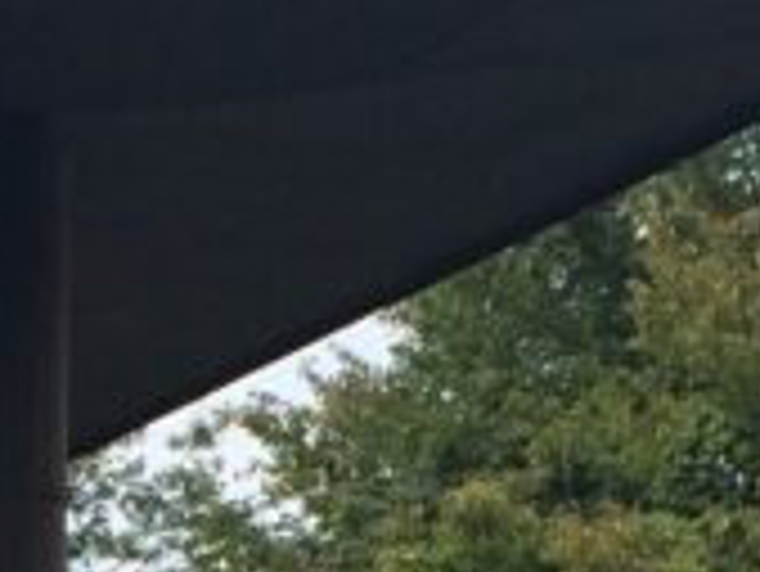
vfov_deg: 6.5
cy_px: 1293
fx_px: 4812
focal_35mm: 219
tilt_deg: +1.3
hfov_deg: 9.0
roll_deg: -0.3
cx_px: -67
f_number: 2.2
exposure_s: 1/1282
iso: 32
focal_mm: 4.15
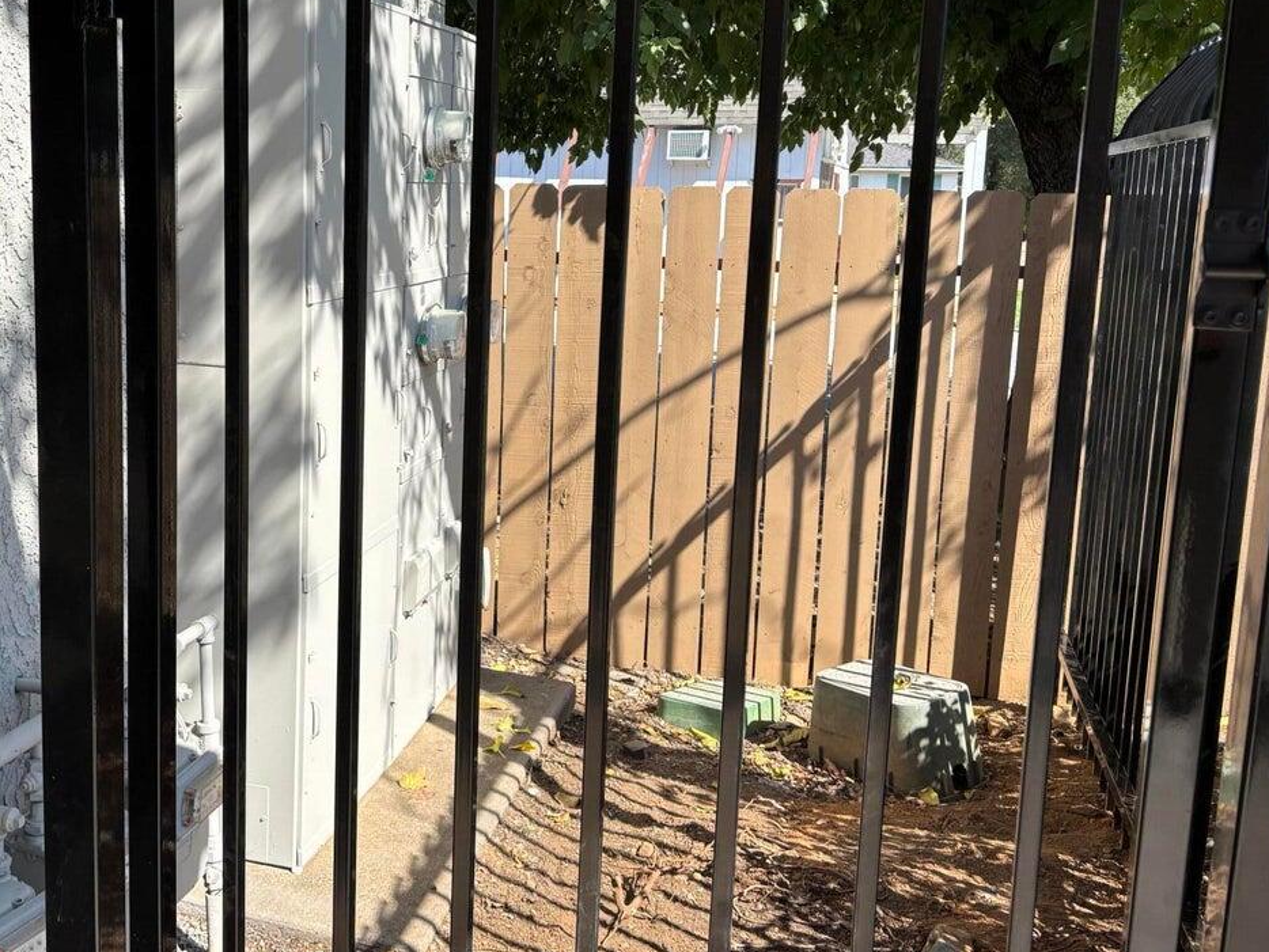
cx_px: 404
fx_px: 1393
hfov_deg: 48.0
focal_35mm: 38
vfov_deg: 37.6
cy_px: 398
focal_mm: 5.96
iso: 50
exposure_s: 1/1295
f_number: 1.6
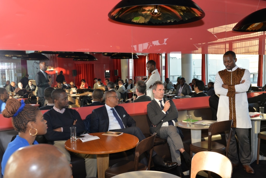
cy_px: 89
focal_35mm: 35
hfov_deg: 54.4
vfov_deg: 37.9
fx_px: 259
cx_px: 133
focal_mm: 35
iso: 400
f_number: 5.6
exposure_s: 1/60
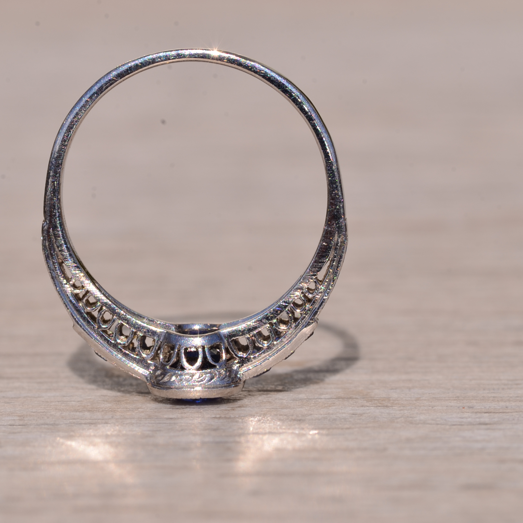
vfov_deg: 8.6
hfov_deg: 8.6
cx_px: 209
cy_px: 262
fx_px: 3464
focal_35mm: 203
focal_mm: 105
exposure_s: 1/125
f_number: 22
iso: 100
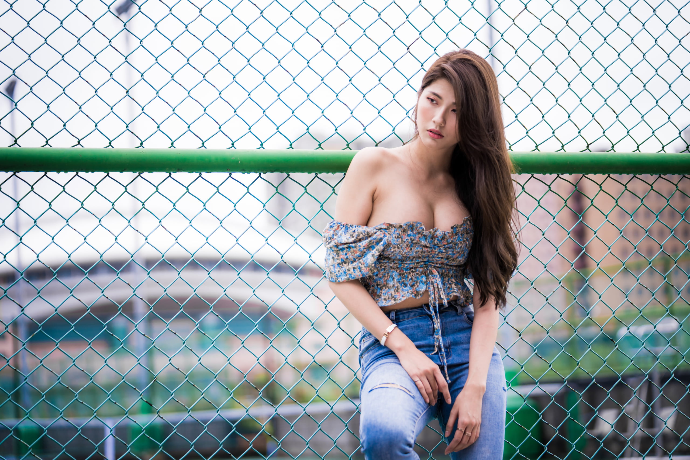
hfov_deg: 20.8
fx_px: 1878
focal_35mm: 98
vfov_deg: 14.0
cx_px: 345
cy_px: 230
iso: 320
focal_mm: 98
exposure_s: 1/1600
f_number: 2.8
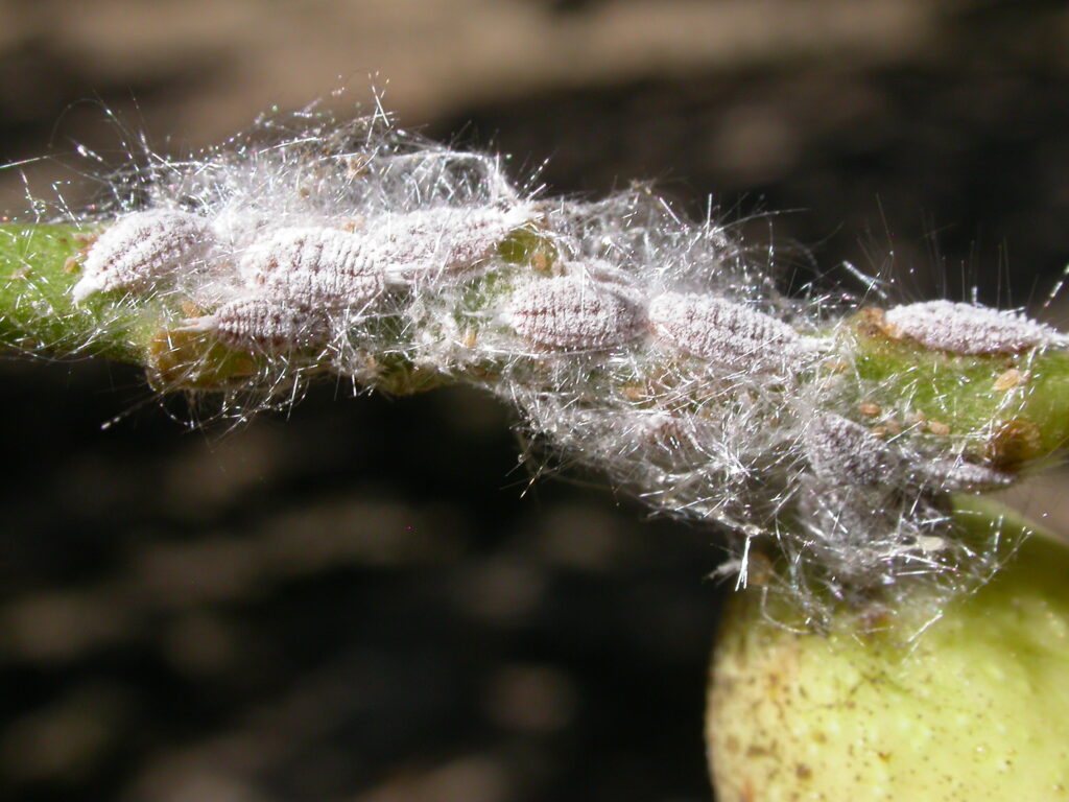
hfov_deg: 25.0
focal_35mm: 78
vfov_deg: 18.9
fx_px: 2409
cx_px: 534
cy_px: 401
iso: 100
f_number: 8.9
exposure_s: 1/260
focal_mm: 16.2
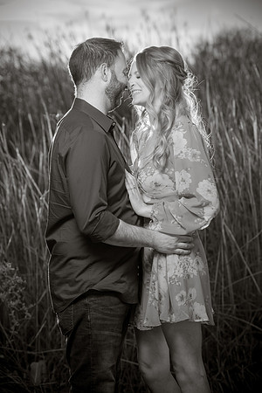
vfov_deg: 16.7
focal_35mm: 123
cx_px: 131
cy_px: 196
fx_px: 1343
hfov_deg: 11.1
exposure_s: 1/250
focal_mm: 123
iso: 50
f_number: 5
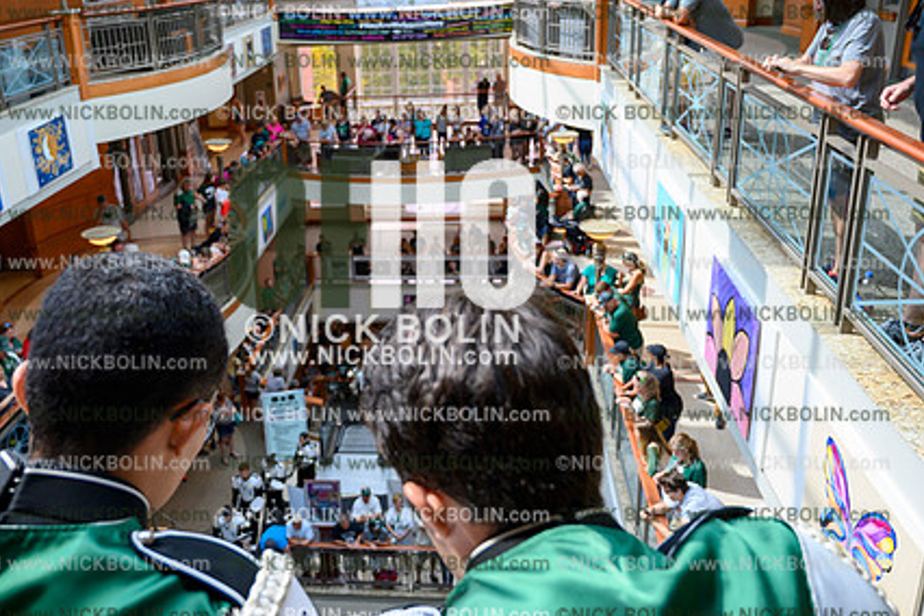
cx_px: 382
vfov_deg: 38.8
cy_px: 262
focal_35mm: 34
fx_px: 873
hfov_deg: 55.5
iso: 800
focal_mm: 25
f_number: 4
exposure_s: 1/800
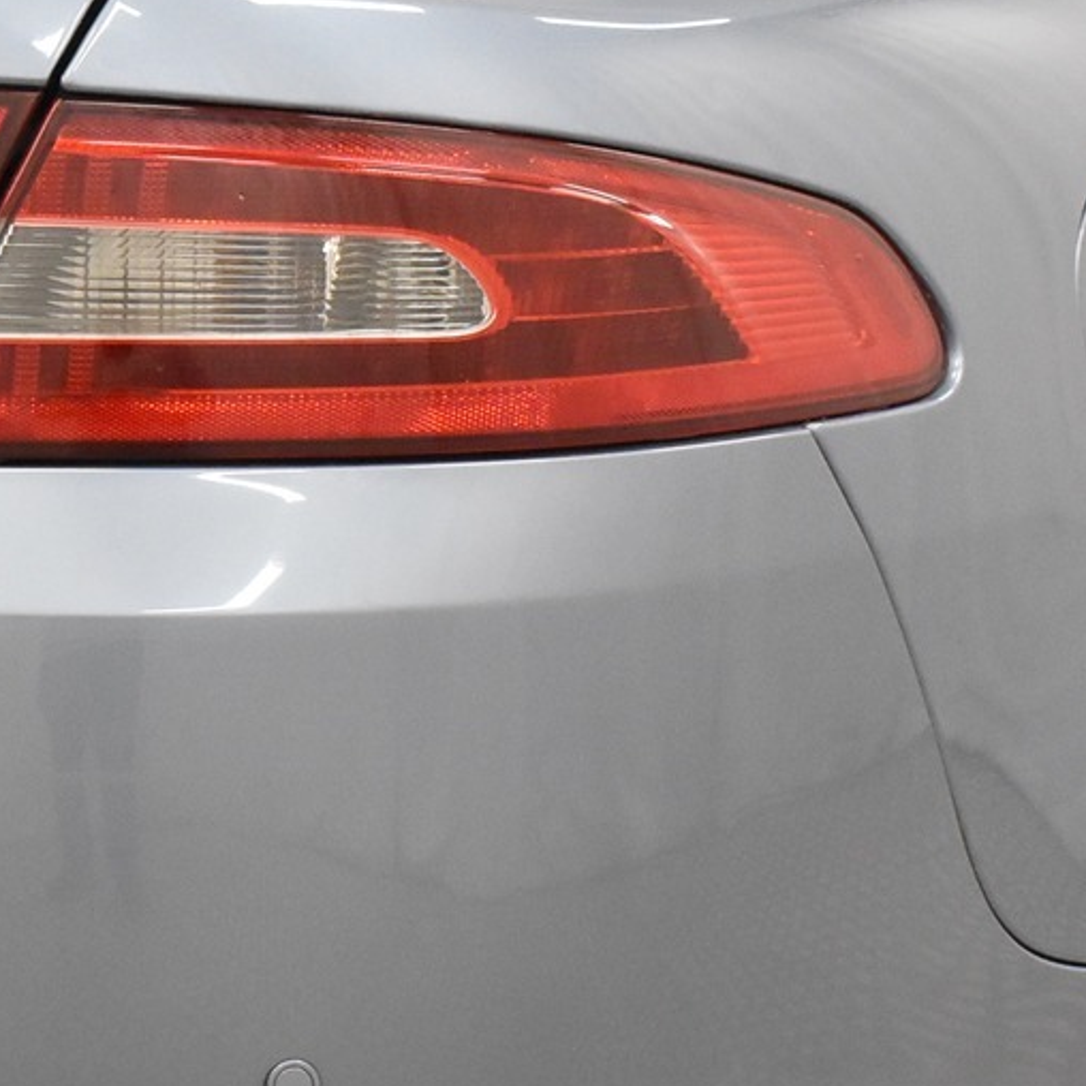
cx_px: -419
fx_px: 4898
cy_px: 851
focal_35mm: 138
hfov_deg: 12.2
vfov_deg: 12.6
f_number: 6.3
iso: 3200
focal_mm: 34
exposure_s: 1/160
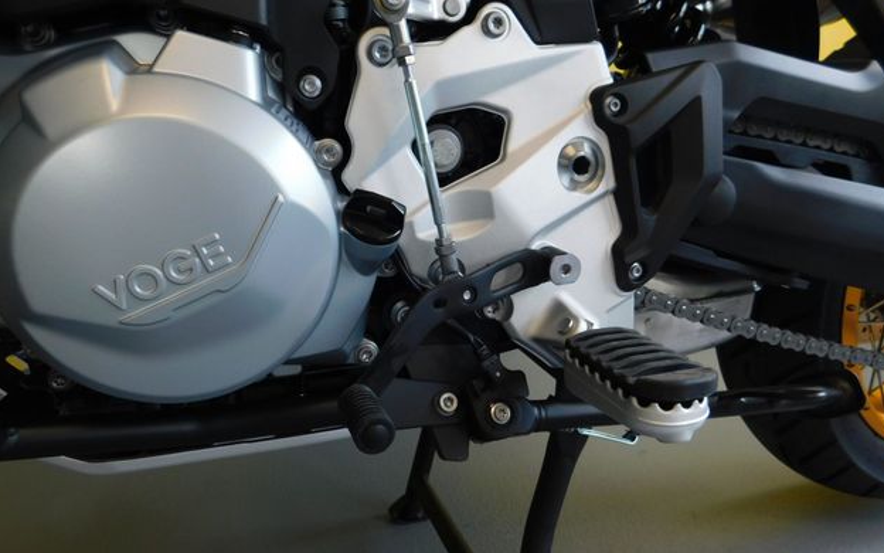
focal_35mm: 25
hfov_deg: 72.5
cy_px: 284
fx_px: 602
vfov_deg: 49.3
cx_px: 450
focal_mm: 4
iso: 125
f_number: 3
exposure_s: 1/60
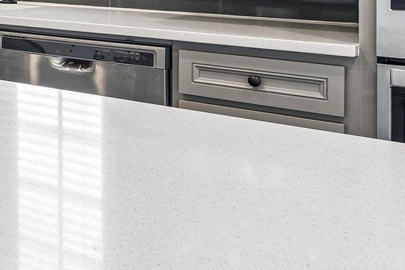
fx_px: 720
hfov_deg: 24.9
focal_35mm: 64
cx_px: -184
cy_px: -53
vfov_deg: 20.0
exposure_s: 1/30
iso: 400
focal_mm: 17
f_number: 8
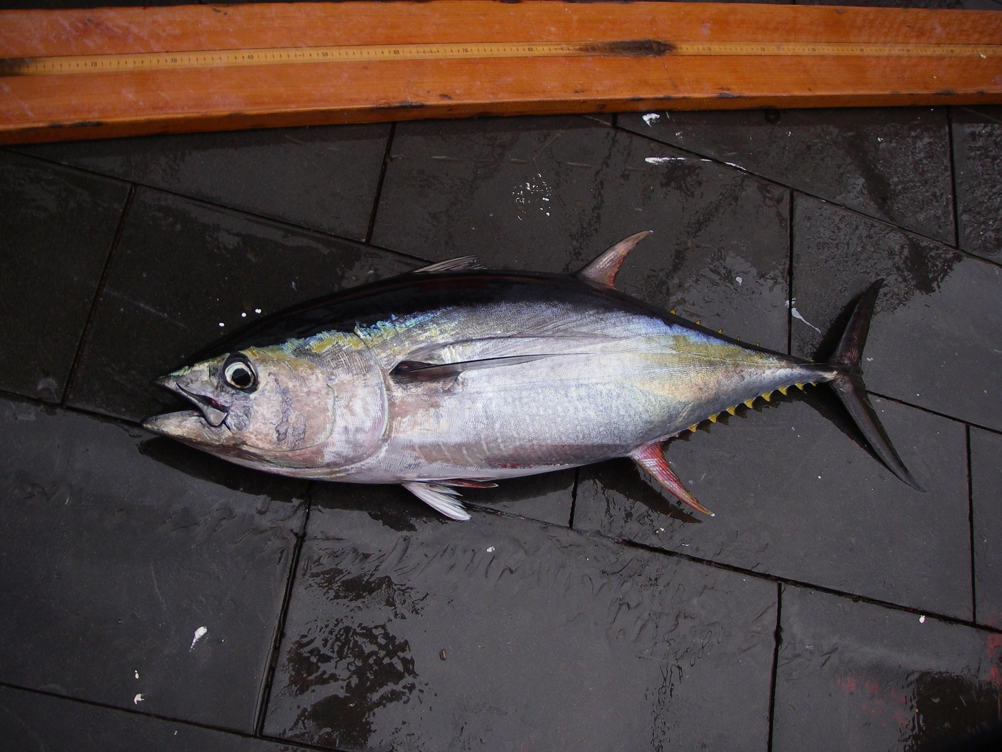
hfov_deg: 49.0
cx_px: 501
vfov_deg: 37.7
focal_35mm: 38
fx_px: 1100
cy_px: 376
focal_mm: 6.3
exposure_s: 1/60
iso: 80
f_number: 3.3
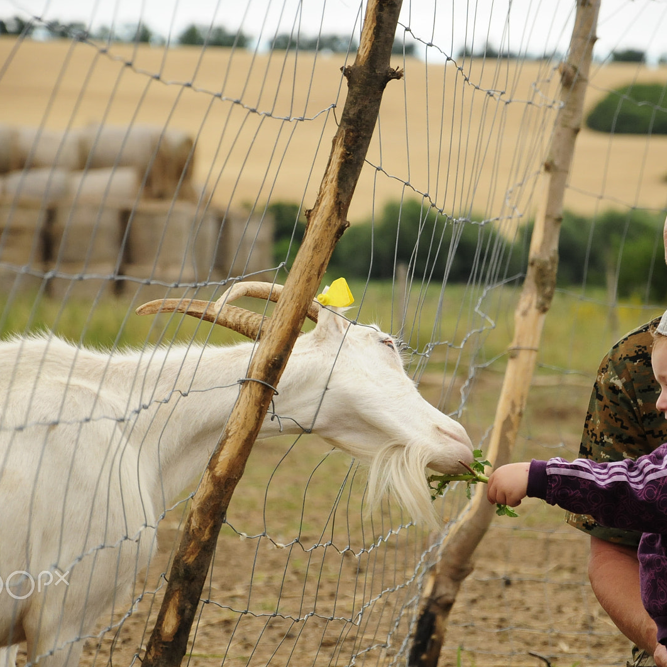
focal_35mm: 202
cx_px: 416
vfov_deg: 8.7
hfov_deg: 8.7
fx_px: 4396
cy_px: 334
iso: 800
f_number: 5.6
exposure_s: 1/800
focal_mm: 105
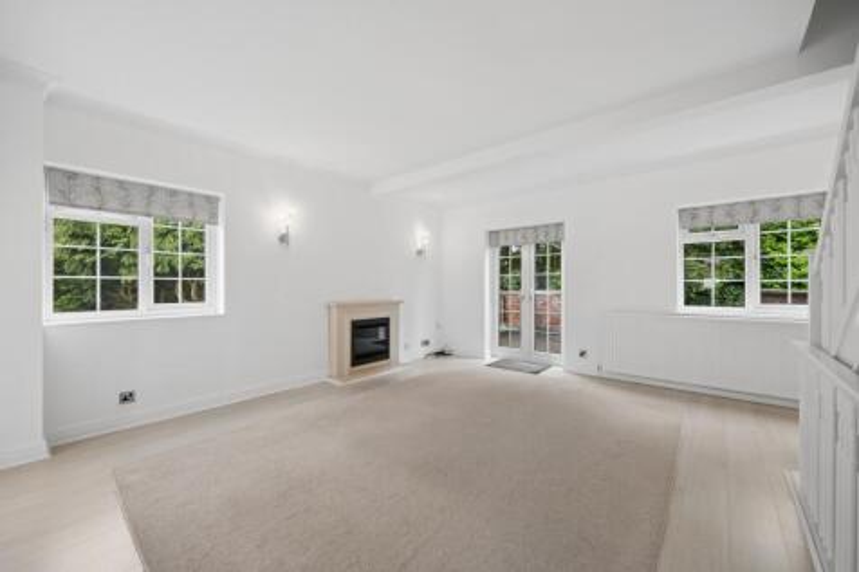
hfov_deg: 104.3
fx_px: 334
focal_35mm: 14
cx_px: 430
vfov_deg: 81.2
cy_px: 286
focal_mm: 14
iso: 200
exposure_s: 1/15
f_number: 9
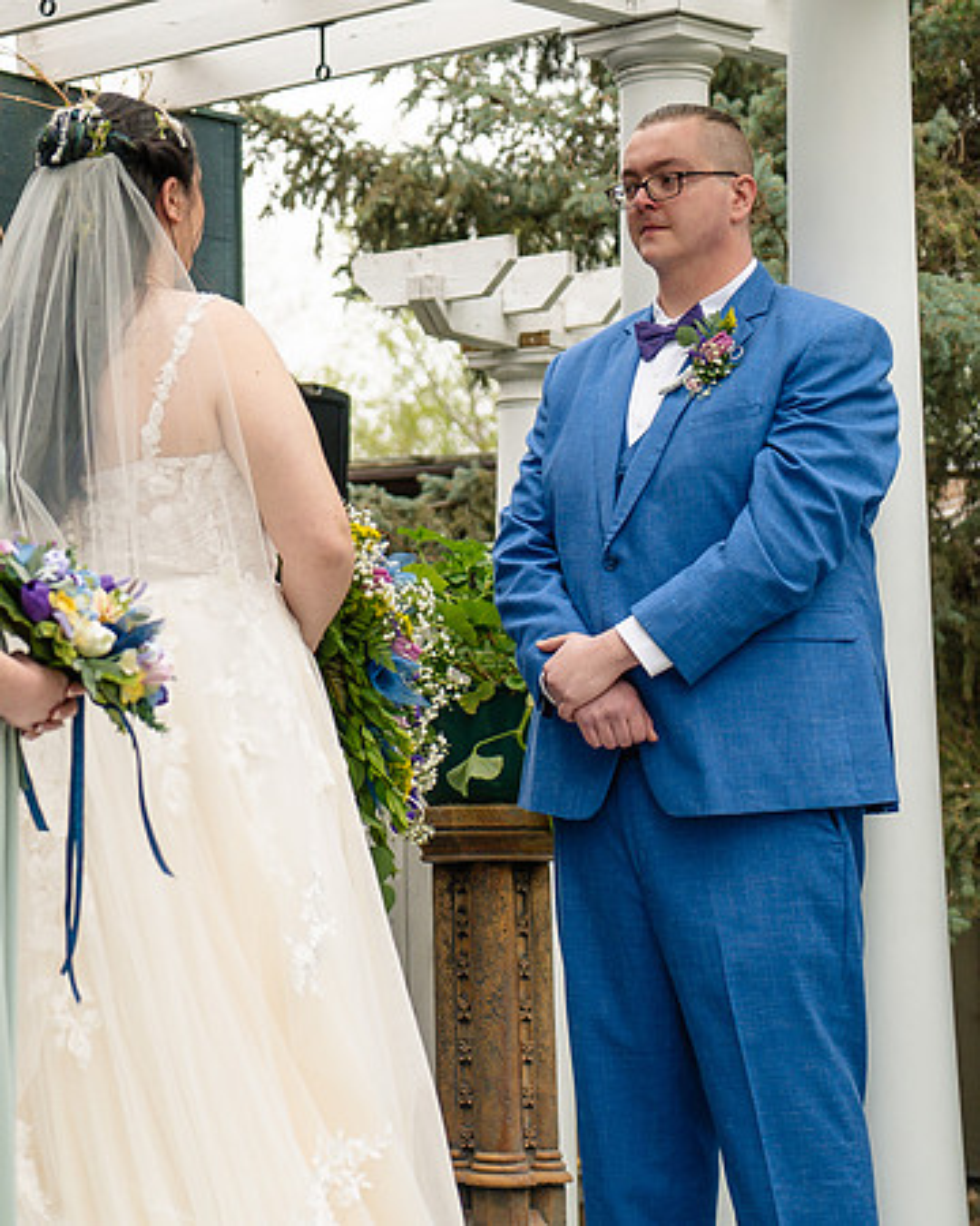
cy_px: 497
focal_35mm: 110
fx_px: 3994
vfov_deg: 17.4
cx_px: 152
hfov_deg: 13.9
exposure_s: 1/160
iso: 125
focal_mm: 62
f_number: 4
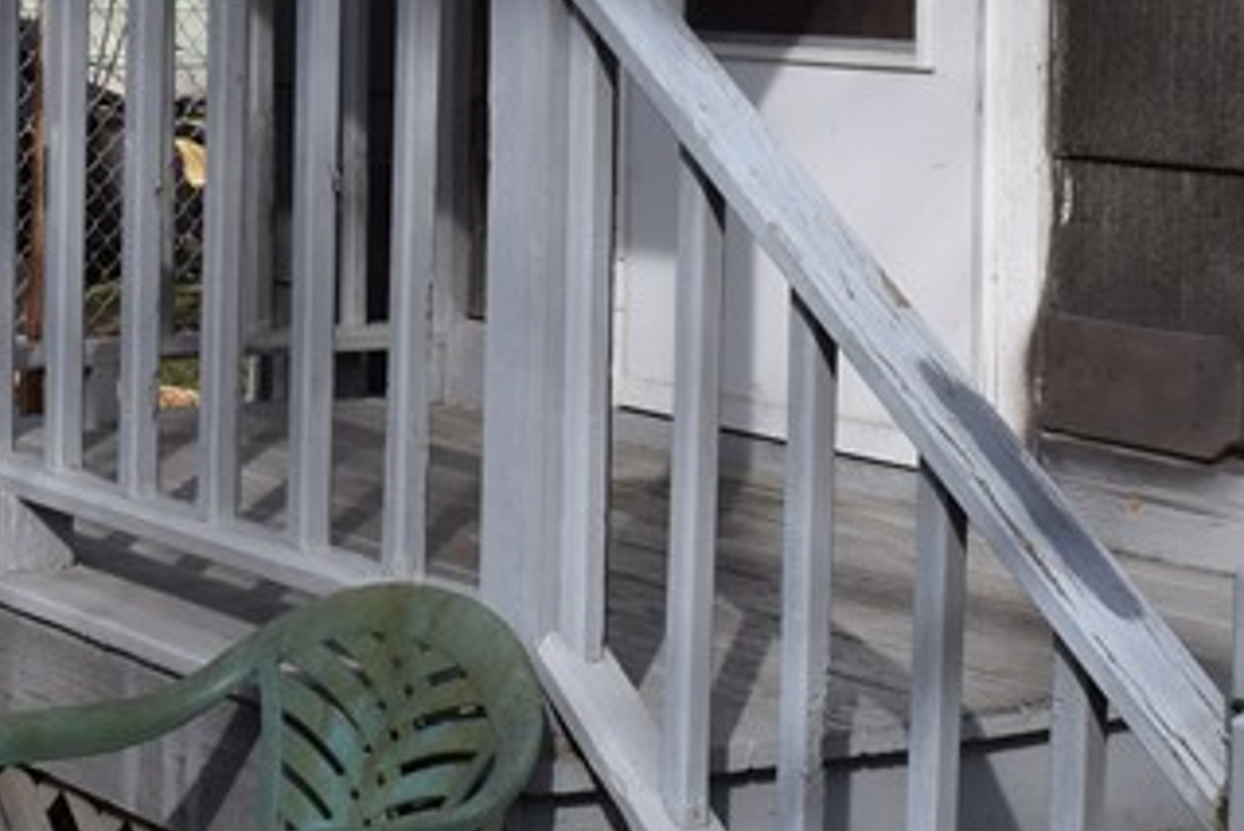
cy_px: 16
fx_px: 3526
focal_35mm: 102
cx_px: -172
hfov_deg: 19.1
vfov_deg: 13.3
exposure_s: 1/320
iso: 200
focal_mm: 20
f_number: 9
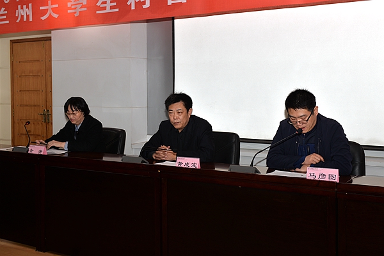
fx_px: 405
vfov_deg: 35.1
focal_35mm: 38
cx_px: 192
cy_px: 128
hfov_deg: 50.7
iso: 100
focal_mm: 38
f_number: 4
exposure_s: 1/60
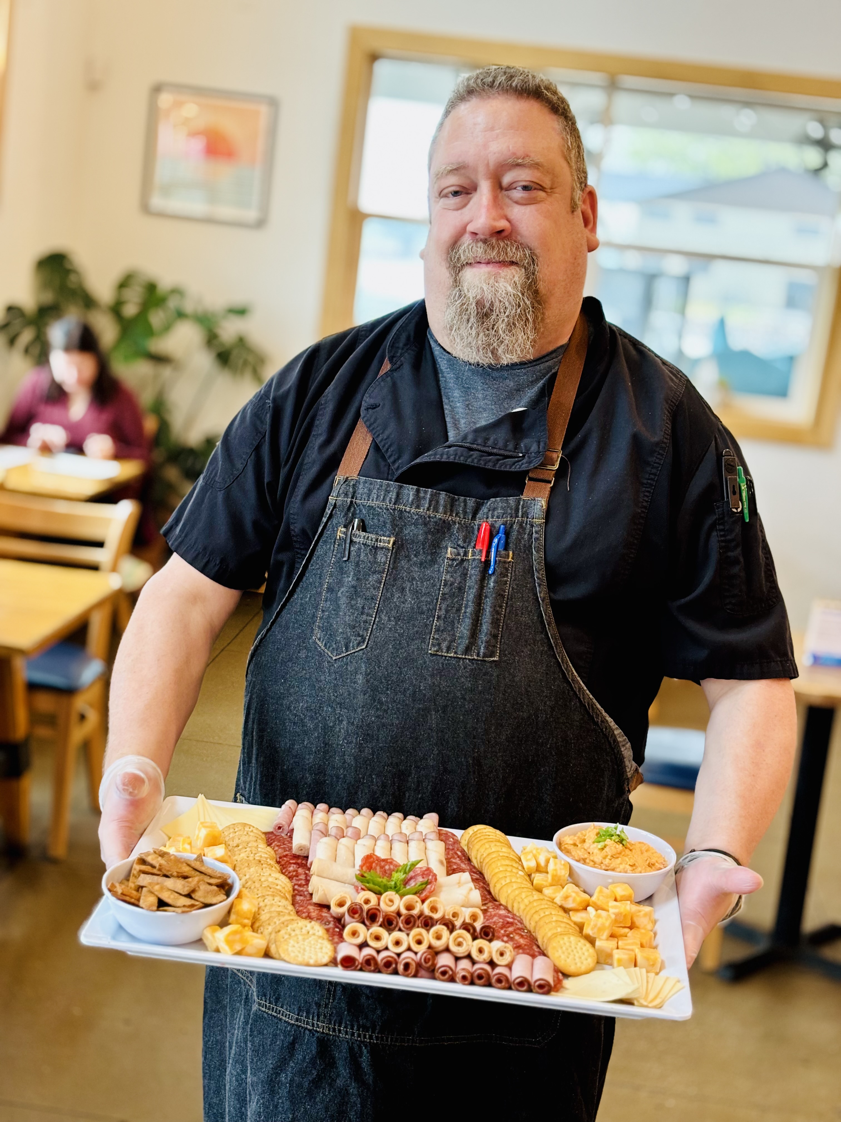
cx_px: 420
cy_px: 561
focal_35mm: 52
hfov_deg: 28.0
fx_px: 1684
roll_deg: -7.3
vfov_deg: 36.8
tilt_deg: -11.0
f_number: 1.6
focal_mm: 5.96
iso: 200
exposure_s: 1/40
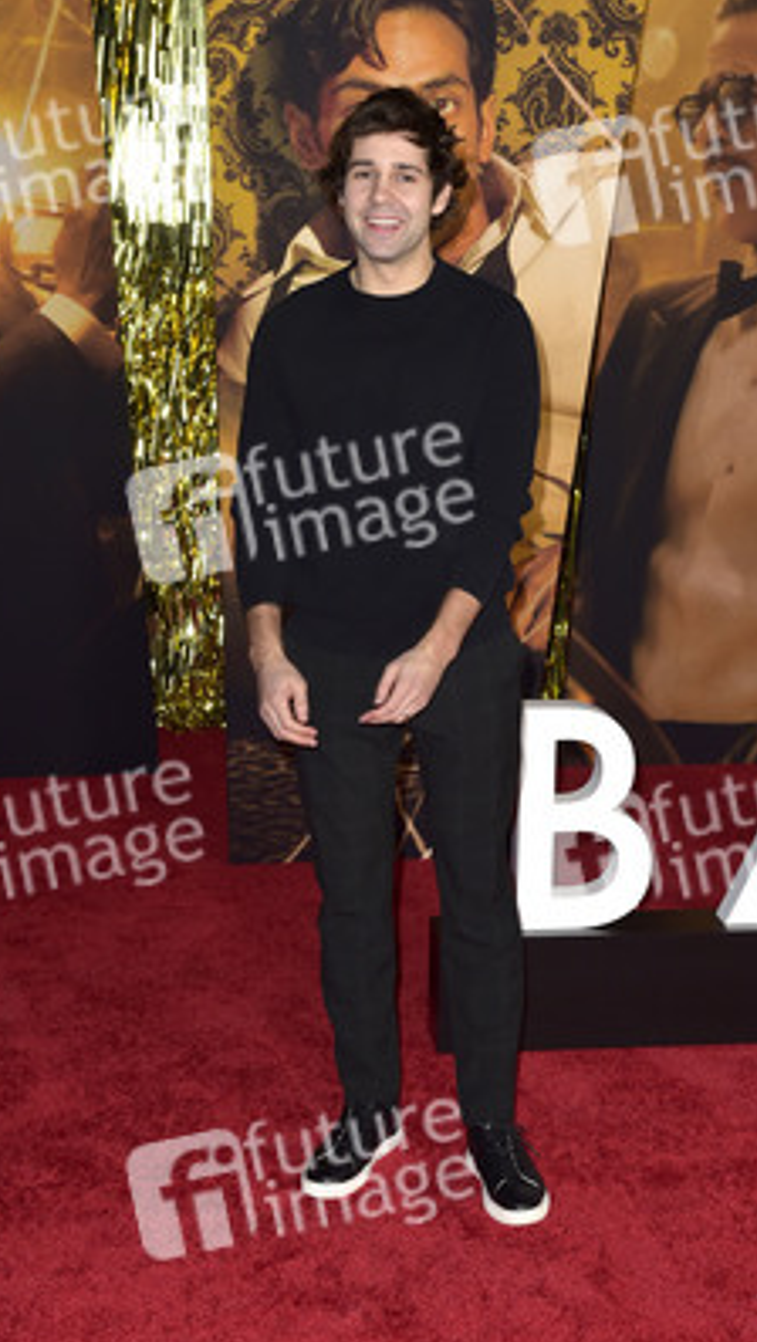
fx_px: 2065
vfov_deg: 36.0
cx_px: 400
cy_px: 673
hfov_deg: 20.8
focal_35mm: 58
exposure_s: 1/250
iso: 1000
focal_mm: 55
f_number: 6.3
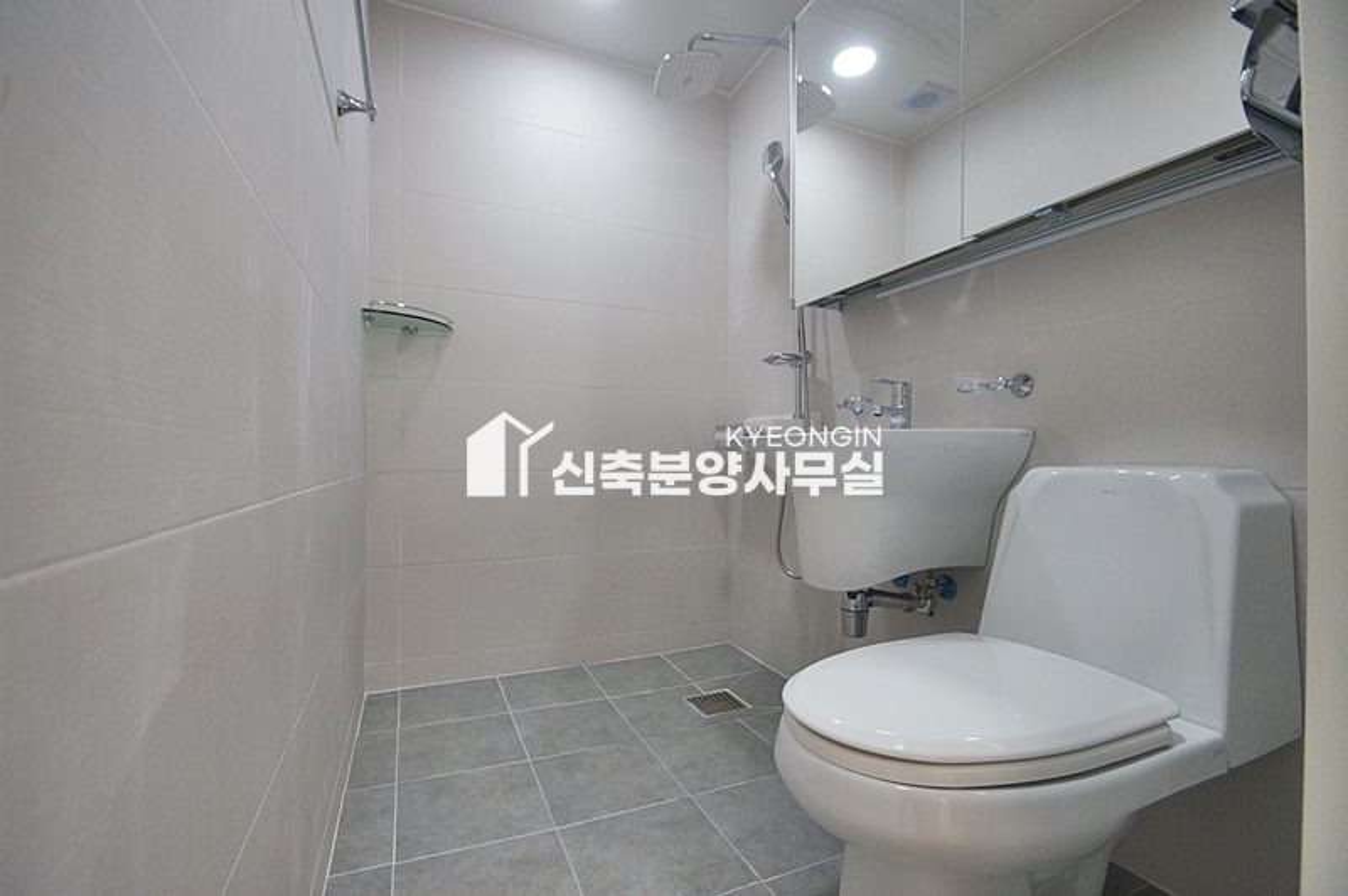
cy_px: 448
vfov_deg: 72.0
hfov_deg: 95.0
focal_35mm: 16
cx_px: 674
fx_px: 617
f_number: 3.5
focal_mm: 11
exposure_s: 1/160
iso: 800
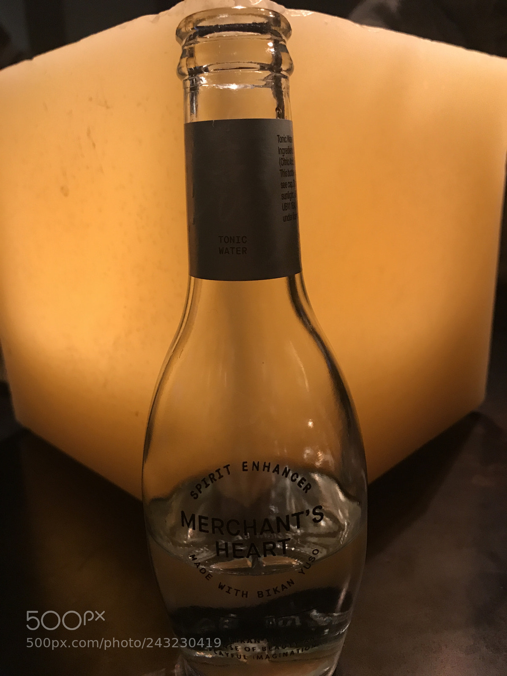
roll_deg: +2.2
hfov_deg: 49.7
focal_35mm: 28
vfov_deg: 63.4
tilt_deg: -16.1
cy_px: 338
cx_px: 254
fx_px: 547
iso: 100
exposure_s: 1/17
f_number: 1.8
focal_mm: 3.99
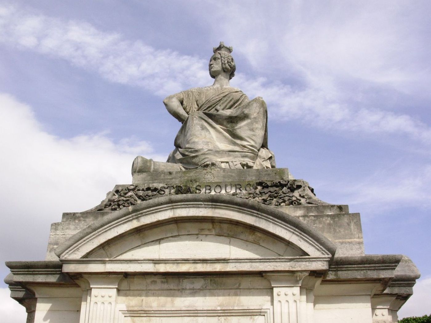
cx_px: 216
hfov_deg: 42.1
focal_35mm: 45
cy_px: 162
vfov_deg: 32.2
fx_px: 560
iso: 70
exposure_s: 1/430
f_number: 5.8
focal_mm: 6.7
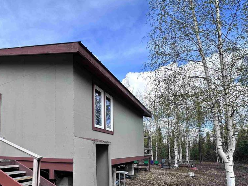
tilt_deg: +4.5
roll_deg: +0.0
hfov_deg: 68.5
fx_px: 172
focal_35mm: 24
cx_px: 73
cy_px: 138
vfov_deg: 54.4
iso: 40
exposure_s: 1/590
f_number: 2.2
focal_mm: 2.22
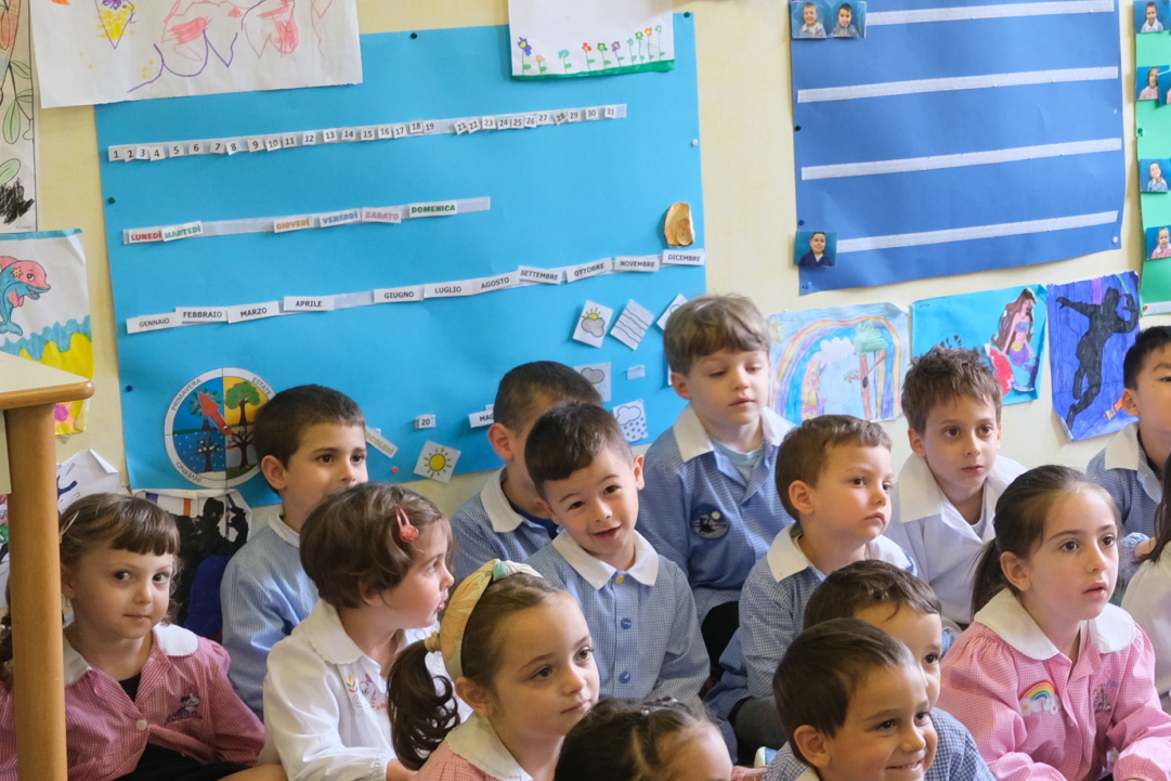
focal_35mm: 90
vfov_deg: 15.2
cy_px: 484
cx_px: 1199
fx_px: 2928
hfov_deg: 21.7
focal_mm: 25.4
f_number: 3.2
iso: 800
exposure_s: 1/60
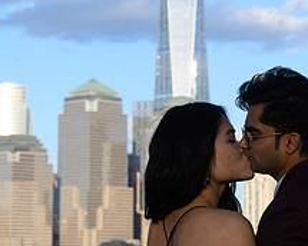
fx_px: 1522
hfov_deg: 11.5
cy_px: 67
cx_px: 203
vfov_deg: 9.2
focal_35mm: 167
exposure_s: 1/160
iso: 160
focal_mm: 85
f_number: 10
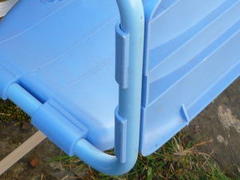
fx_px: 708
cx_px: 51
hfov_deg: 19.1
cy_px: -29
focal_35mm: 102
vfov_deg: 14.1
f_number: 3.3
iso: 100
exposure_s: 1/80
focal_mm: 5.2
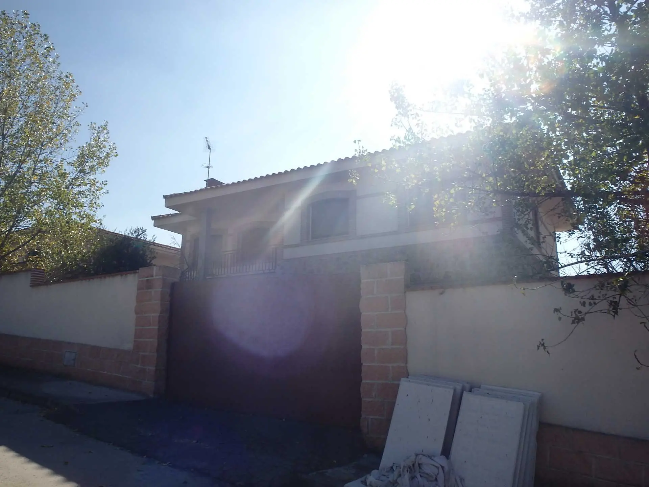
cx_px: 324
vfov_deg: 49.7
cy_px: 244
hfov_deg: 63.4
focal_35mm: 28
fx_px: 525
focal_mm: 5
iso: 125
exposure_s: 1/160
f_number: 11
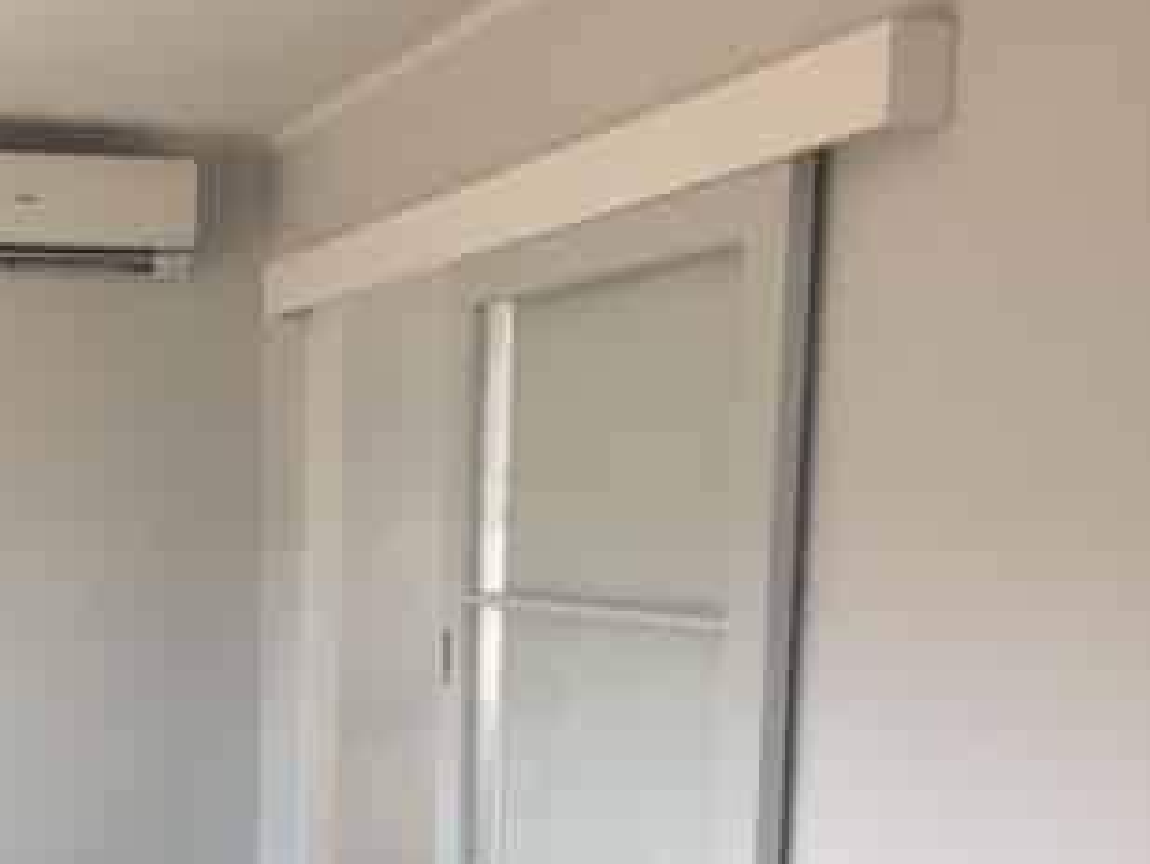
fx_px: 1994
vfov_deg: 23.6
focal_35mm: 60
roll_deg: +0.6
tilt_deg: -8.5
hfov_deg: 30.7
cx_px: 104
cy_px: 819
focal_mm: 4.15
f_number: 2.2
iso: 40
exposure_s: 1/100
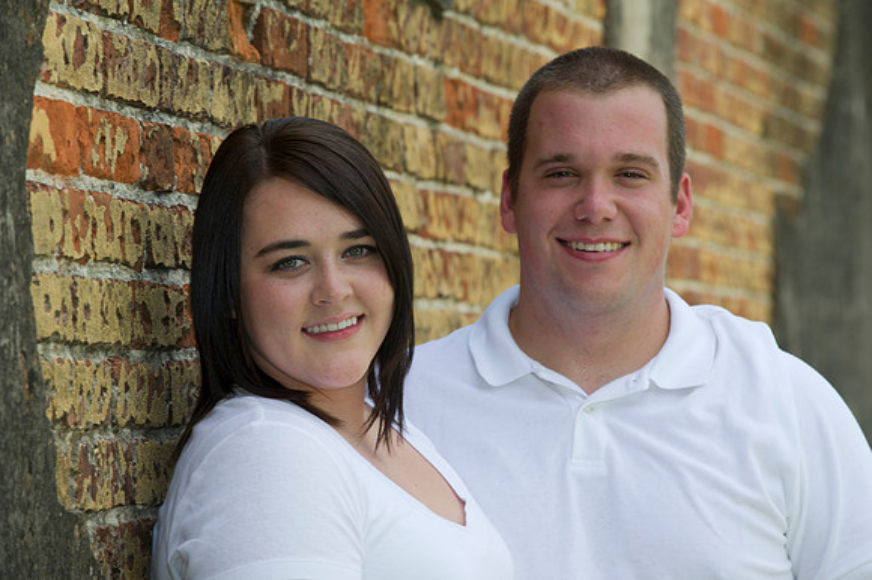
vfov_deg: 6.9
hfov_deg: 10.3
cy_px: 290
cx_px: 436
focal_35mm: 200
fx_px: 4841
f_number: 7.1
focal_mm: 200
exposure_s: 1/125
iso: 200
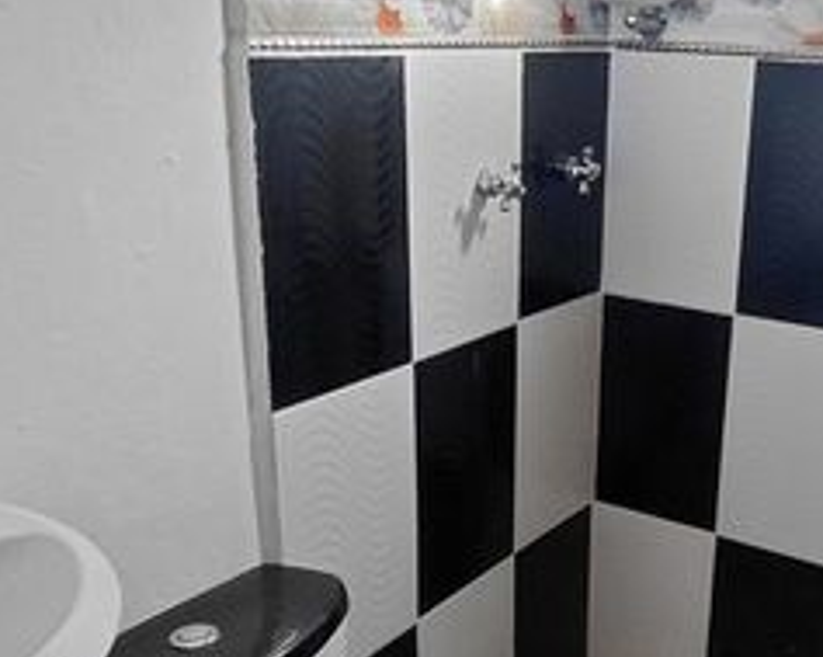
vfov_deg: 33.9
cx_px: 592
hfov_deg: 41.1
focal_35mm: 44
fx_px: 1070
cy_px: 414
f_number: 2.2
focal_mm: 1.64
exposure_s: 1/60
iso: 200
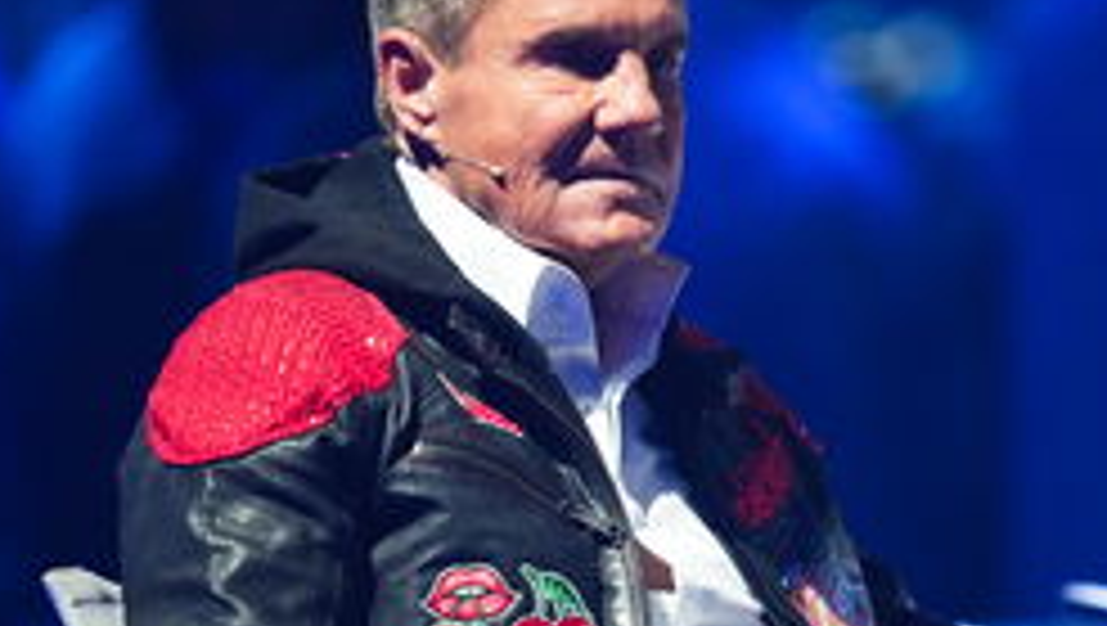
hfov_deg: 3.0
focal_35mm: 714
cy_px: 428
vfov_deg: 1.7
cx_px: 675
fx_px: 20981
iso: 4000
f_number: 2.8
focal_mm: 400
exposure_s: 1/640
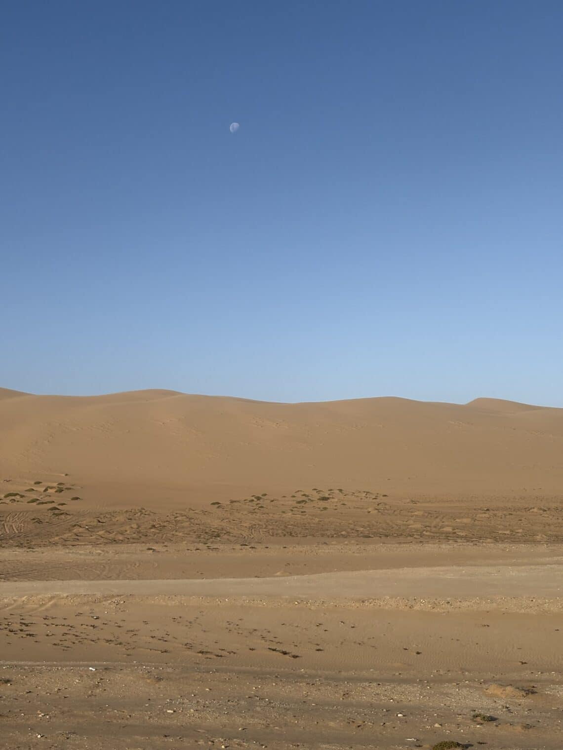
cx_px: 282
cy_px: 375
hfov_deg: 28.0
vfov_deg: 36.8
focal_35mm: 52
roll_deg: +1.4
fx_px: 1128
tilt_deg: +10.8
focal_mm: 5.96
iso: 40
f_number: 1.6
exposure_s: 1/2283
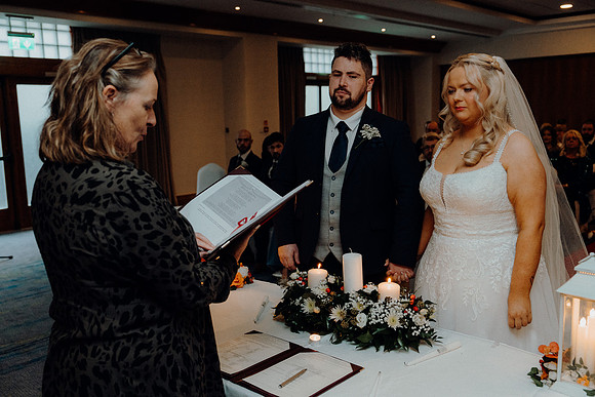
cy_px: 198
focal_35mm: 34
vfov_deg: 38.9
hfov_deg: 55.8
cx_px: 298
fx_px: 562
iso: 2500
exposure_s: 1/160
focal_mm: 34
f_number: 3.5
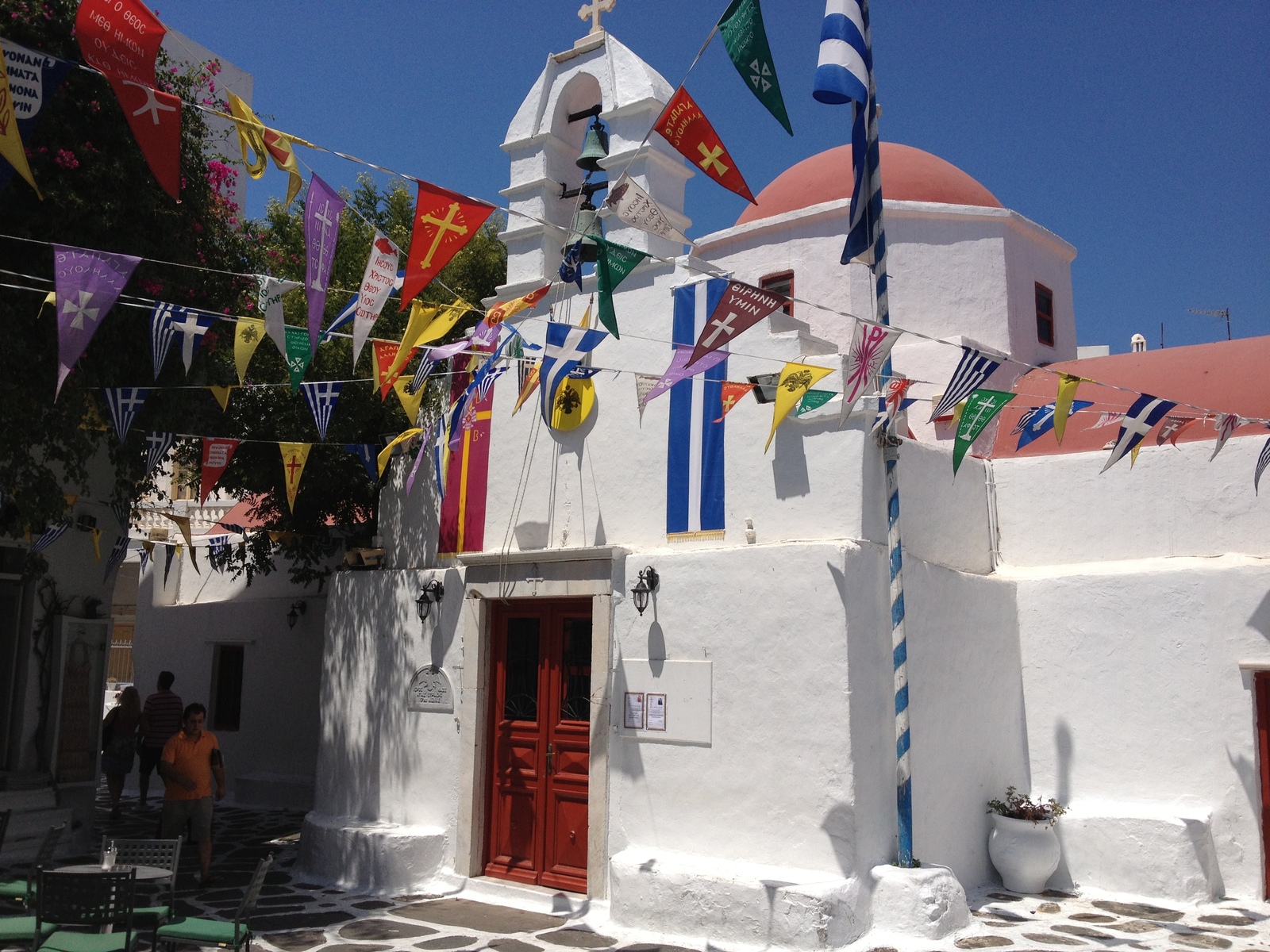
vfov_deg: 40.7
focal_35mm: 35
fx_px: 1284
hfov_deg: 52.6
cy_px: 476
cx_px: 635
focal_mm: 4.28
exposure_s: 1/3460
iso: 50
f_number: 2.4
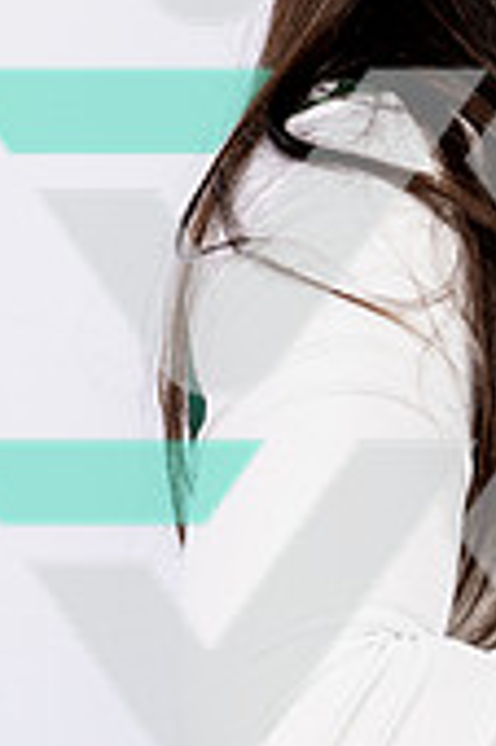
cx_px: 657
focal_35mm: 199
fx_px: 4121
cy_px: 233
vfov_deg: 10.3
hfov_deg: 6.8
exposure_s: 1/250
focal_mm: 50
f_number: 6.3
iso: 160
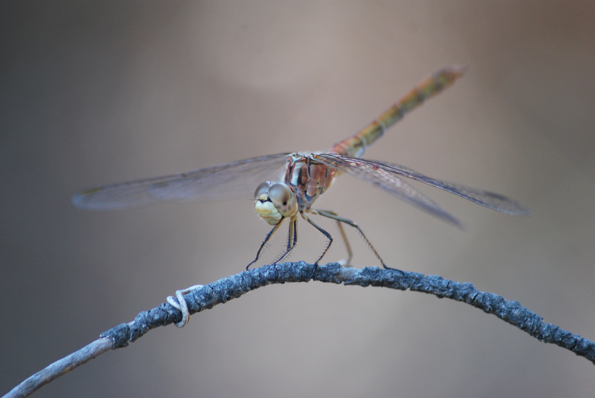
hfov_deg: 5.7
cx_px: 298
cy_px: 199
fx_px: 5957
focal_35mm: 360
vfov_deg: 3.8
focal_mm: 240
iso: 400
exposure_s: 1/100
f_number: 5.3
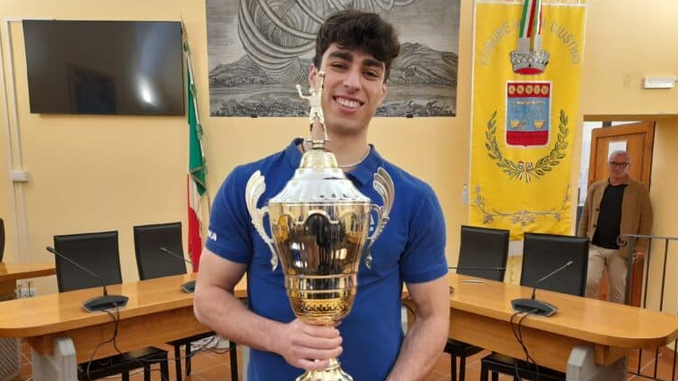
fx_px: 503
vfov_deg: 41.2
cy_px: 235
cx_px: 332
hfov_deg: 67.9
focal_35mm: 28
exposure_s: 1/50
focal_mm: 4.6
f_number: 2
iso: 200
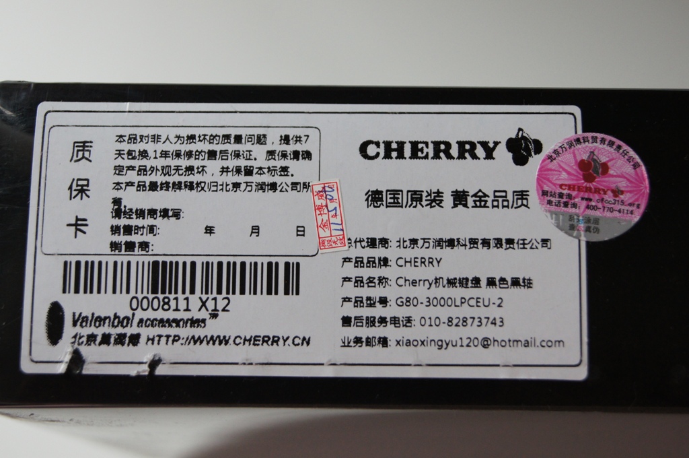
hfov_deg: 24.6
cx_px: 344
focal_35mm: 82
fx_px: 1577
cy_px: 229
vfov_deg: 16.5
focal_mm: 55
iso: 1600
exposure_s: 1/50
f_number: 5.6
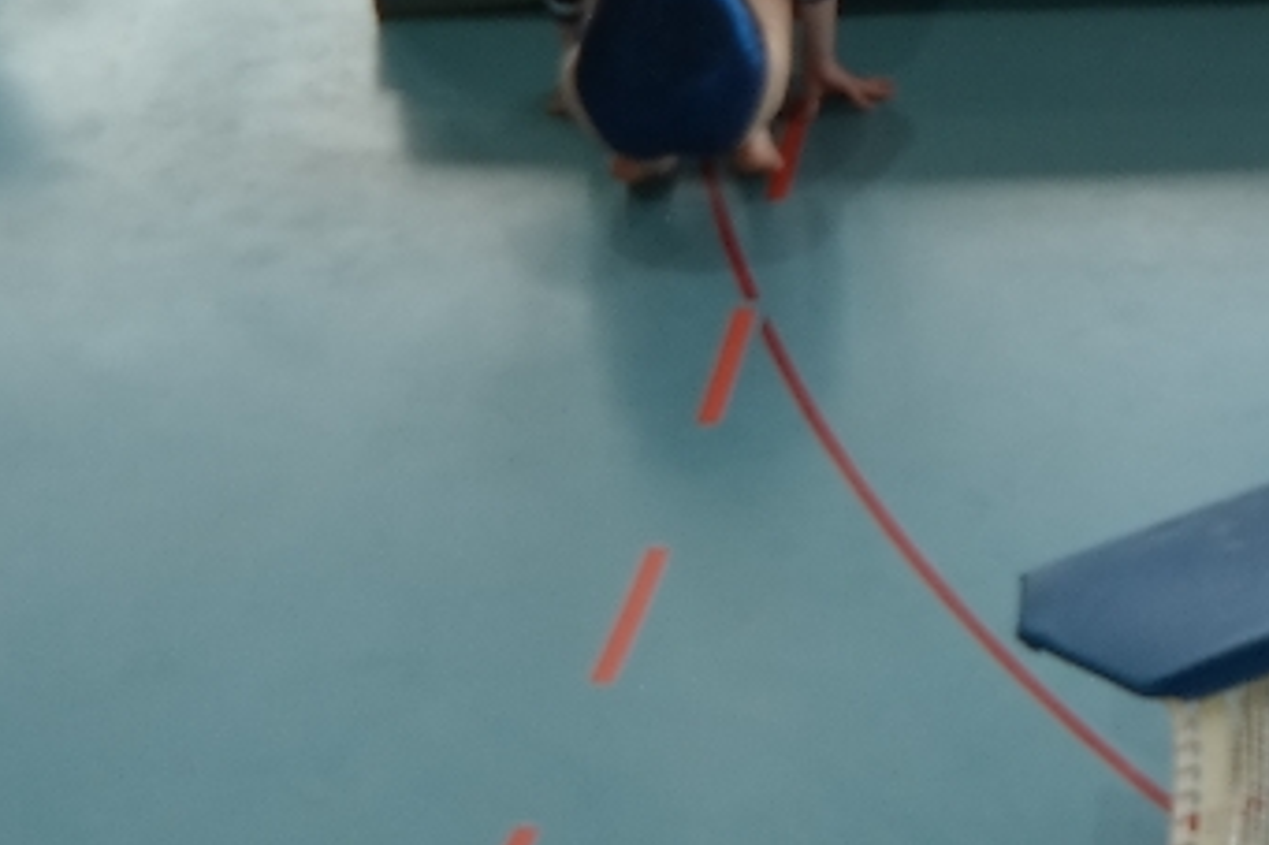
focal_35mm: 136
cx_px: 2438
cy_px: -700
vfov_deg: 9.6
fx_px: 4791
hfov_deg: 13.3
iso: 200
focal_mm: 19
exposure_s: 1/80
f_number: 3.5
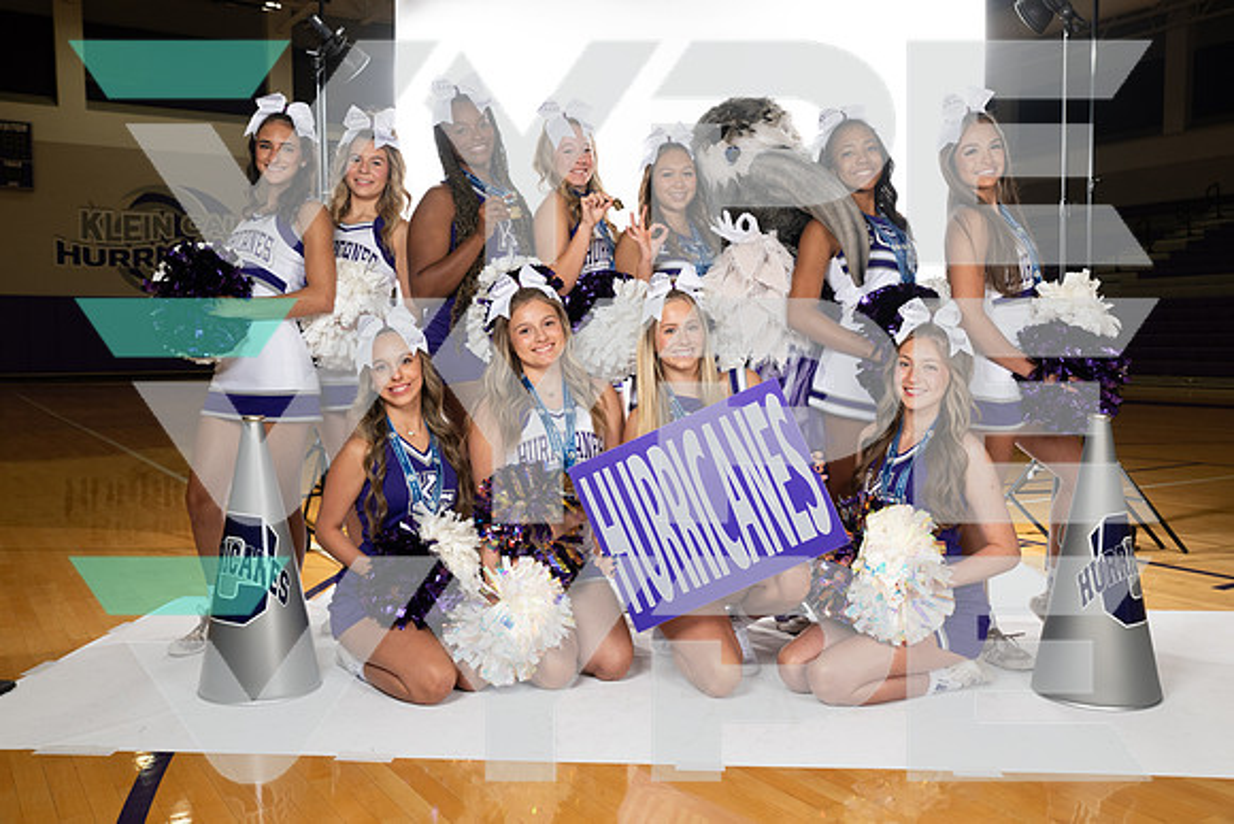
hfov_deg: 54.4
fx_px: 1200
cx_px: 617
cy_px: 412
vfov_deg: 37.9
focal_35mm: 35
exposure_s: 1/320
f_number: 7.1
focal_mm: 35
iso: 800
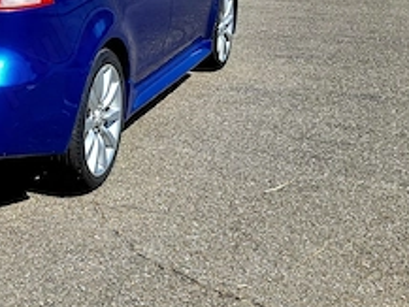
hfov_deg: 25.4
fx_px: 851
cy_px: 24
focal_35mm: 72
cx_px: -19
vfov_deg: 20.0
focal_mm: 5.4
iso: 40
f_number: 1.8
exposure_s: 1/2500
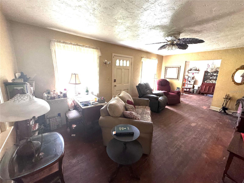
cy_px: 92
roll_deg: -1.6
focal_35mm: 14
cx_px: 122
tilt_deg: -11.8
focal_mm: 2.22
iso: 250
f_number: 2.2
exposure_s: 1/99
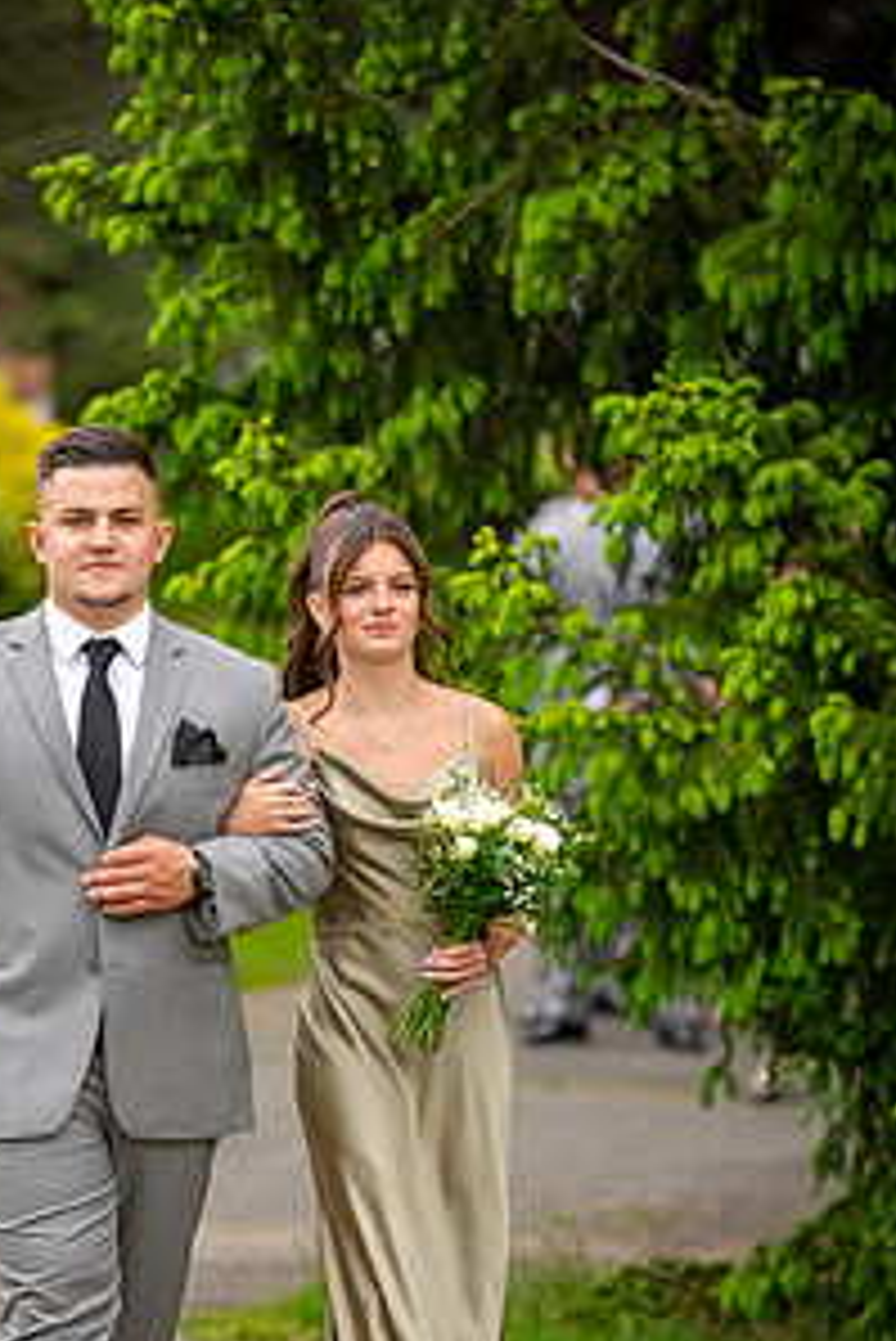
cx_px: 243
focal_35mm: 234
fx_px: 8725
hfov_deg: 5.9
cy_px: 819
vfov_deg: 8.8
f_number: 2.8
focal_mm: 155
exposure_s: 1/320
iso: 100
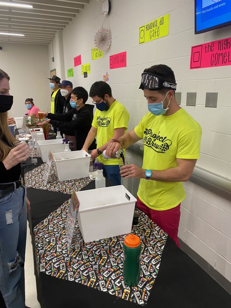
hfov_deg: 53.1
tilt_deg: -16.5
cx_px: 116
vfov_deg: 67.3
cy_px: 154
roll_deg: +0.7
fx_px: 231
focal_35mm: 26
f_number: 1.8
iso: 160
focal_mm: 4.25
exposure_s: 1/52
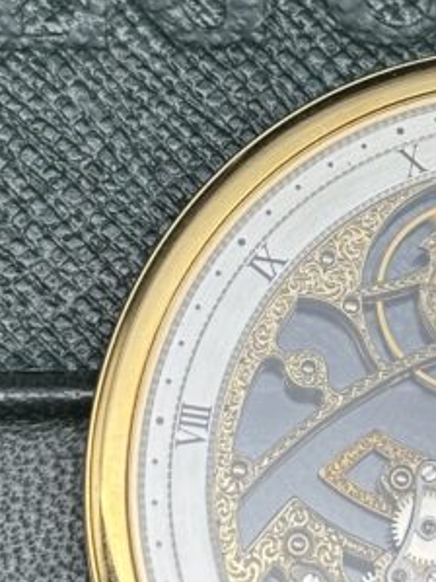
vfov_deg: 11.1
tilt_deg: -72.3
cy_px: 107
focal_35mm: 178
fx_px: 2991
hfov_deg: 8.3
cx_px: 282
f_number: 1.6
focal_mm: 5.96
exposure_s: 1/117
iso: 25
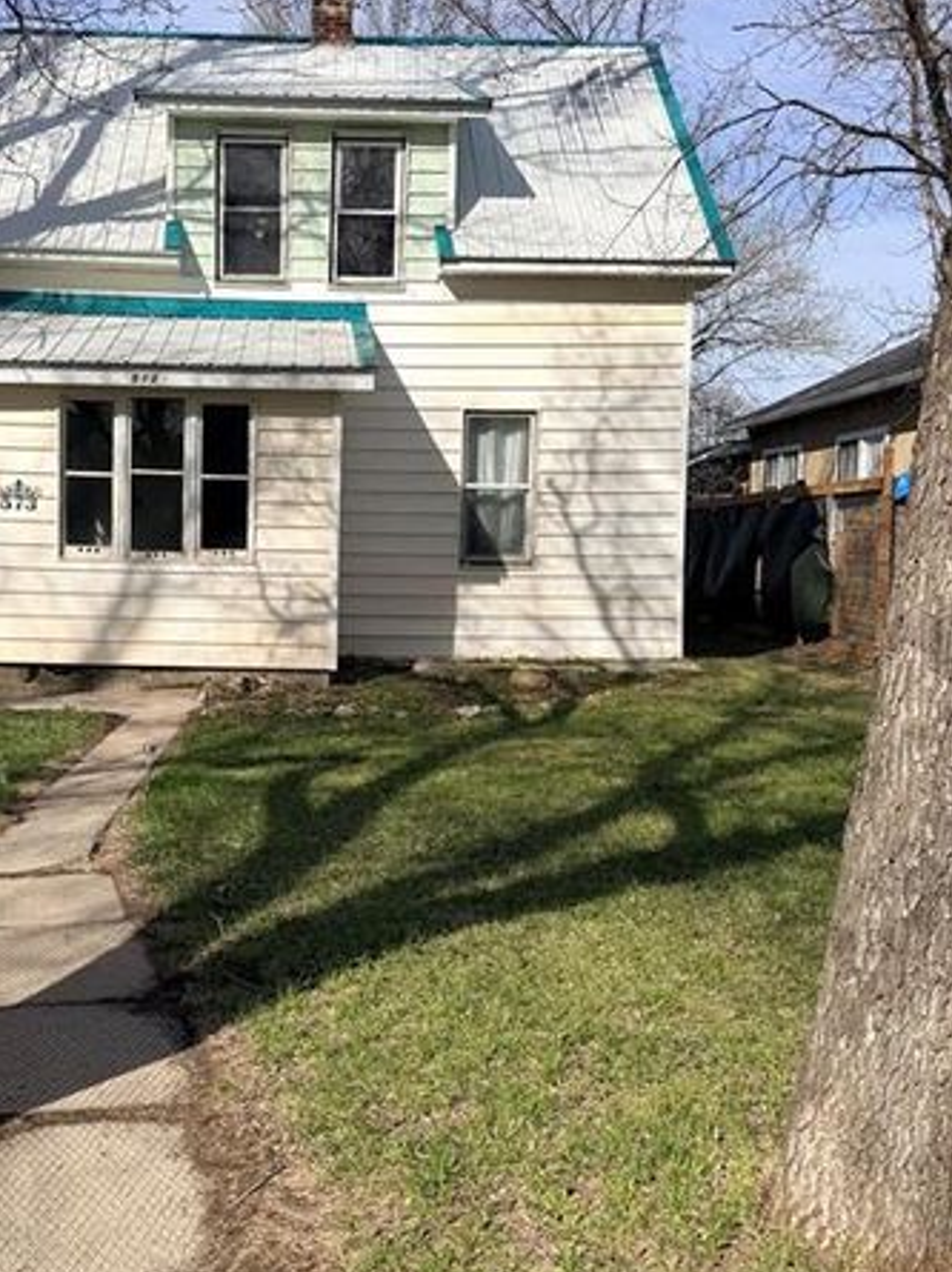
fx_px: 1322
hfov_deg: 39.0
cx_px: 297
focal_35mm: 36
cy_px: 616
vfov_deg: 51.4
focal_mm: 6.76
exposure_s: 1/6173
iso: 80
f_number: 1.78
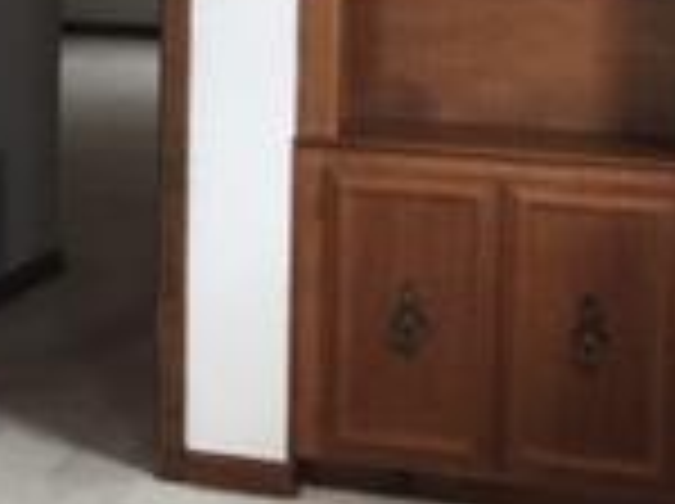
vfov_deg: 11.8
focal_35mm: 124
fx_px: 2414
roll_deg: +0.4
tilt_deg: -4.9
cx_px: -63
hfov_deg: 15.5
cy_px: 4
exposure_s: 1/15
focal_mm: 4.15
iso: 80
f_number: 2.2
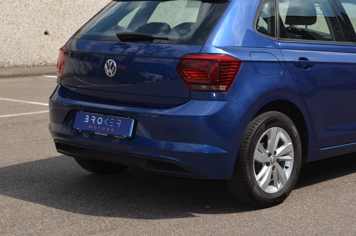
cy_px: 97
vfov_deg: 17.4
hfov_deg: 25.7
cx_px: 266
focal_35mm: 78
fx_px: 770
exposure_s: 1/200
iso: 100
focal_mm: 32
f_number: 9
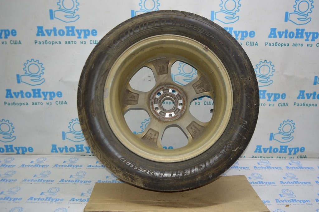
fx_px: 266
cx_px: 160
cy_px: 106
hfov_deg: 62.0
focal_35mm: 30
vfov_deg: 43.5
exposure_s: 1/80
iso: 400
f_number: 4
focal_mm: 20
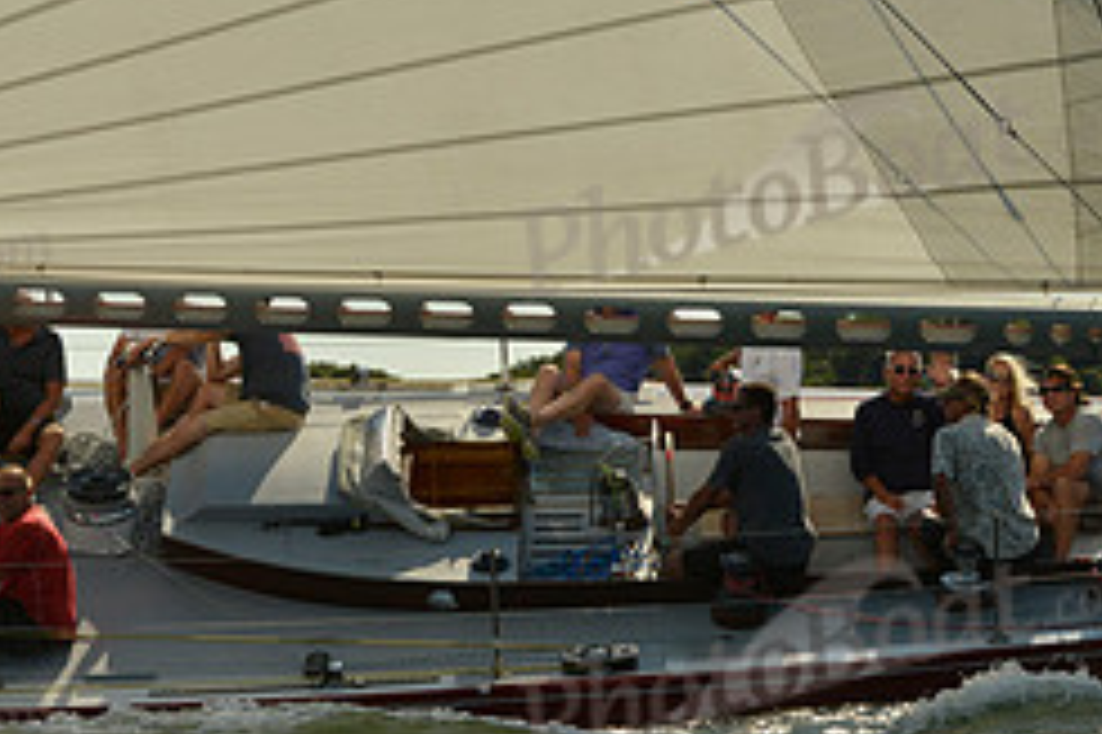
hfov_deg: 12.4
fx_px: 5078
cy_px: 480
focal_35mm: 166
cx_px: 288
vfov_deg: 8.3
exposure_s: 1/1000
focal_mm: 70
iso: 280
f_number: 11
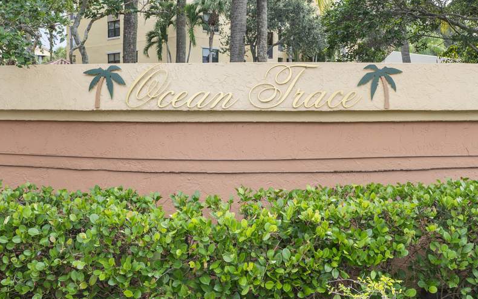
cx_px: 237
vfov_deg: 40.6
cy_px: 139
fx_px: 404
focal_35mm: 31
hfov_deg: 61.2
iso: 100
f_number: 7.1
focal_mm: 20
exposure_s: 1/100
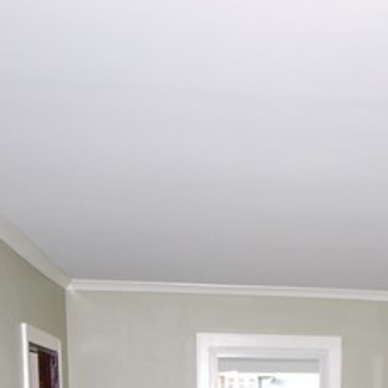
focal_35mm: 61
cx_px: 281
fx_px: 774
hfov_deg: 27.8
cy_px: 520
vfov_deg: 24.2
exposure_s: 1/60
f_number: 5.6
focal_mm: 10
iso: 800
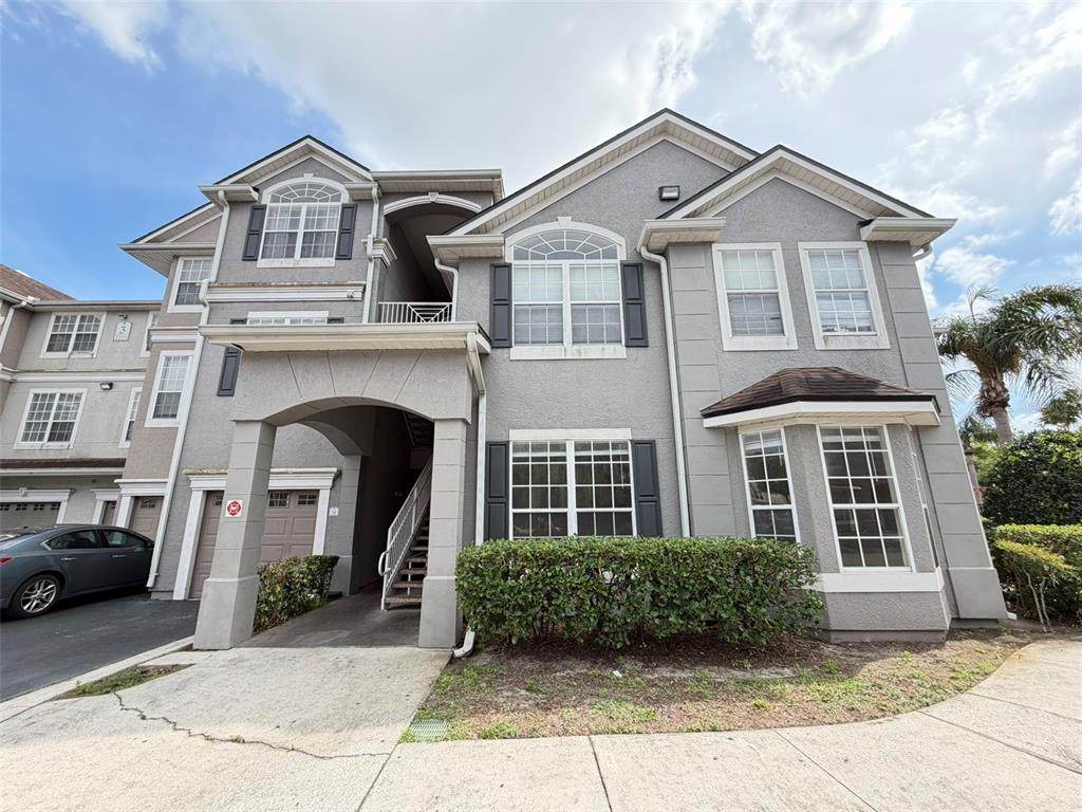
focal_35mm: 14
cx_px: 541
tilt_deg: +15.2
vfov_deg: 85.7
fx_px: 438
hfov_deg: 102.1
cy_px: 406
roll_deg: +1.4
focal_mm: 2.22
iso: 64
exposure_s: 1/502
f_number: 2.2
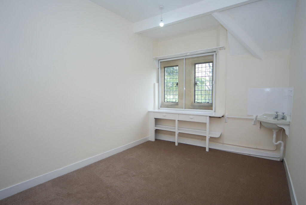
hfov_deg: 89.9
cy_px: 102
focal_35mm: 18
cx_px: 153
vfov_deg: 67.5
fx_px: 153
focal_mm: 12
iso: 200
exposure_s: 1/60
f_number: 4.5
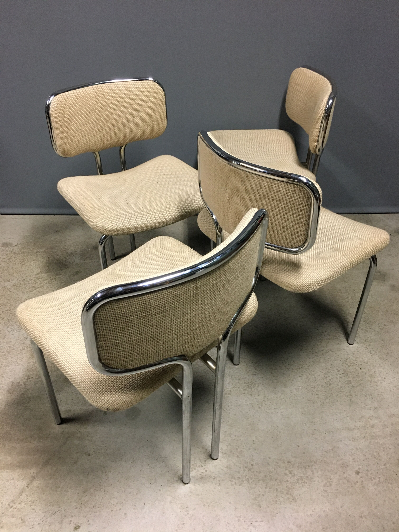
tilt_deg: -37.9
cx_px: 200
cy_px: 266
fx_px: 446
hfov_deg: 48.2
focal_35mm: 29
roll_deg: -1.2
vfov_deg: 61.7
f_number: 2.2
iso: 200
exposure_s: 1/20
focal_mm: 4.15
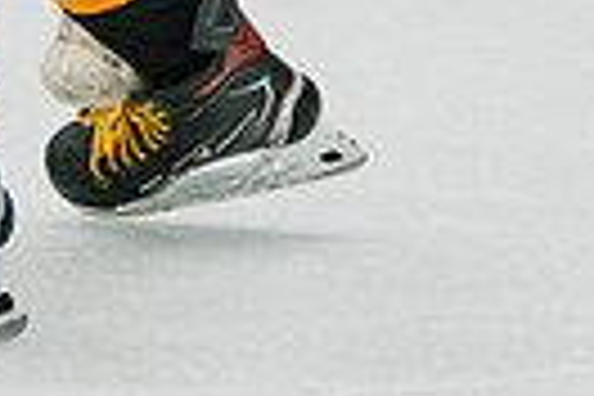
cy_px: -470
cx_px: -76
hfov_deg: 1.5
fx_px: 22191
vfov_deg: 1.0
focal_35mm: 1345
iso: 3200
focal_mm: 247
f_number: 3.2
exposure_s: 1/2000
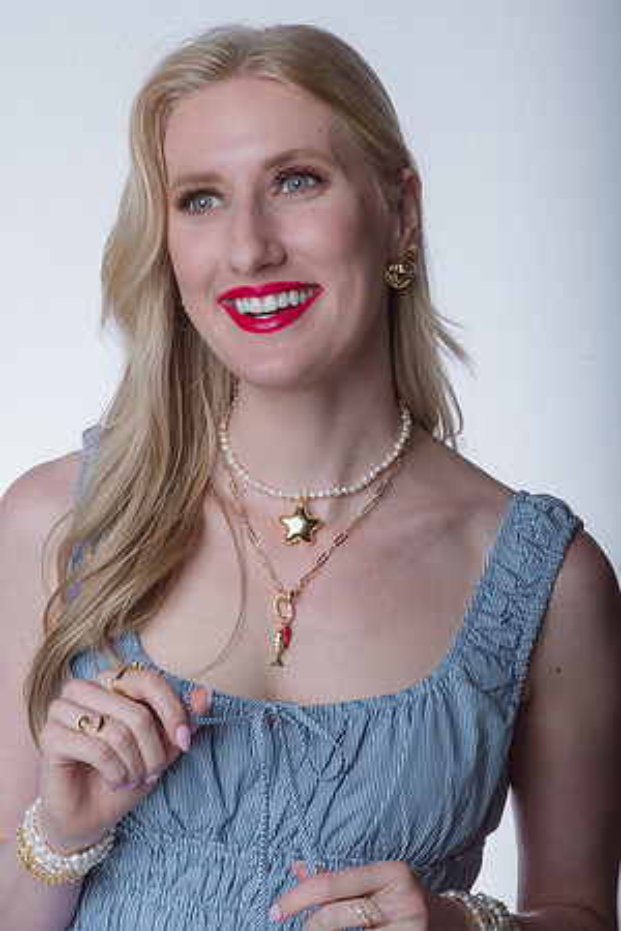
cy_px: 466
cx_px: 310
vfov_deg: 19.5
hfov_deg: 13.0
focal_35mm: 105
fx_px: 2717
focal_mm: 105
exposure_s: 1/250
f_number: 36
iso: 400
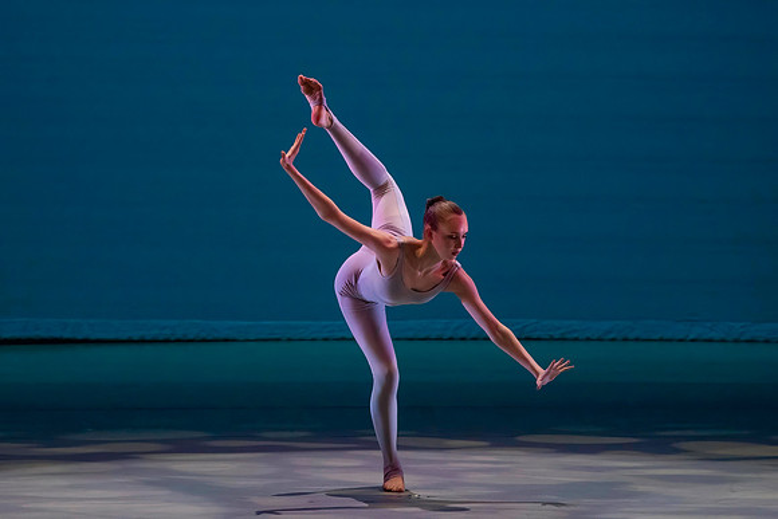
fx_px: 8154
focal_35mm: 377
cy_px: 239
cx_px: 364
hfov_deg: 5.5
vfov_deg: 3.6
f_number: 5.6
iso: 16000
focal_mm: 303
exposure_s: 1/400
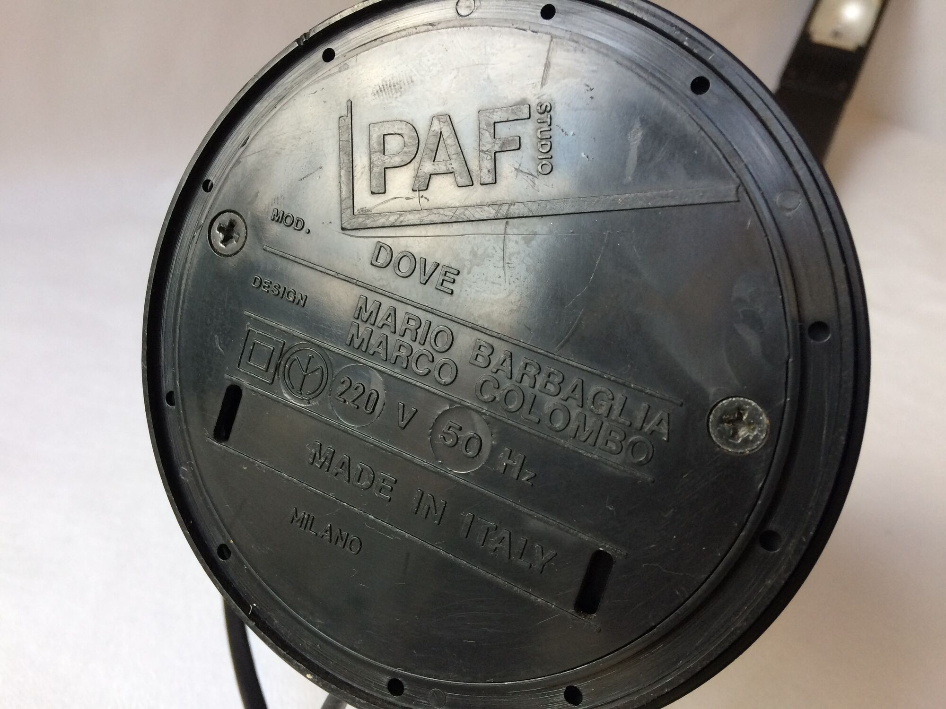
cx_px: 473
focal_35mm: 29
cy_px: 354
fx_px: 793
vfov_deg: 48.2
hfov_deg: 61.7
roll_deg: -6.1
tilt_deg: -31.1
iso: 40
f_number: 2.2
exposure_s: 1/33
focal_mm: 4.15
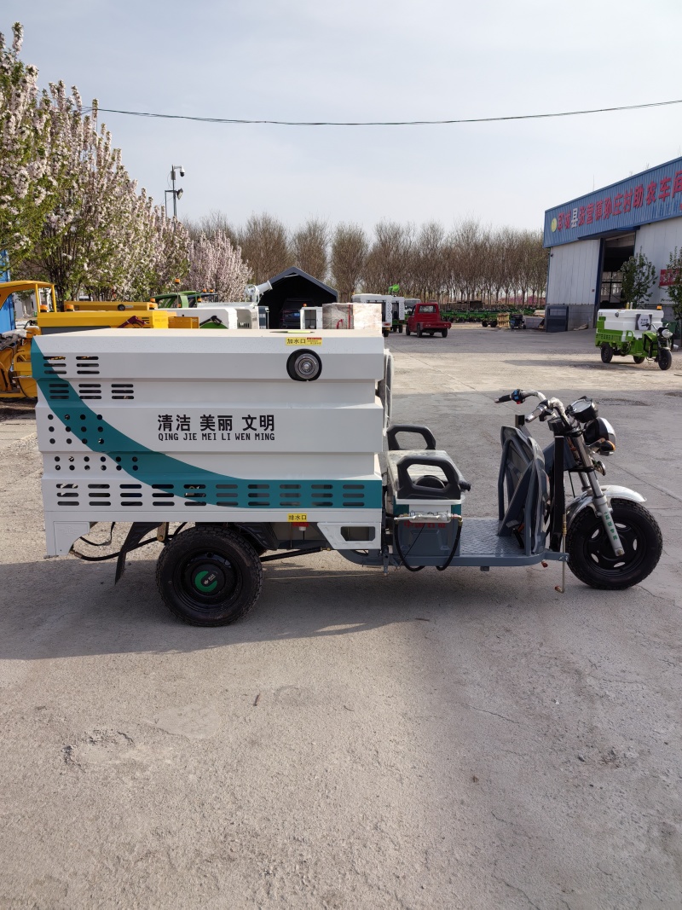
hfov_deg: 51.3
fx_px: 709
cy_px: 455
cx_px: 341
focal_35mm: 27
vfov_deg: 65.3
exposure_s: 1/2433
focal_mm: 5.72
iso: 50
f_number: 2
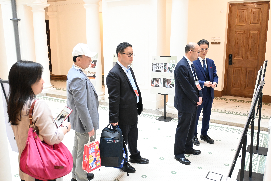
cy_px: 90
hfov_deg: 58.3
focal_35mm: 32
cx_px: 136
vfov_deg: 40.8
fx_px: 243
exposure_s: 1/125
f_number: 4
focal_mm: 21.5
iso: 3200
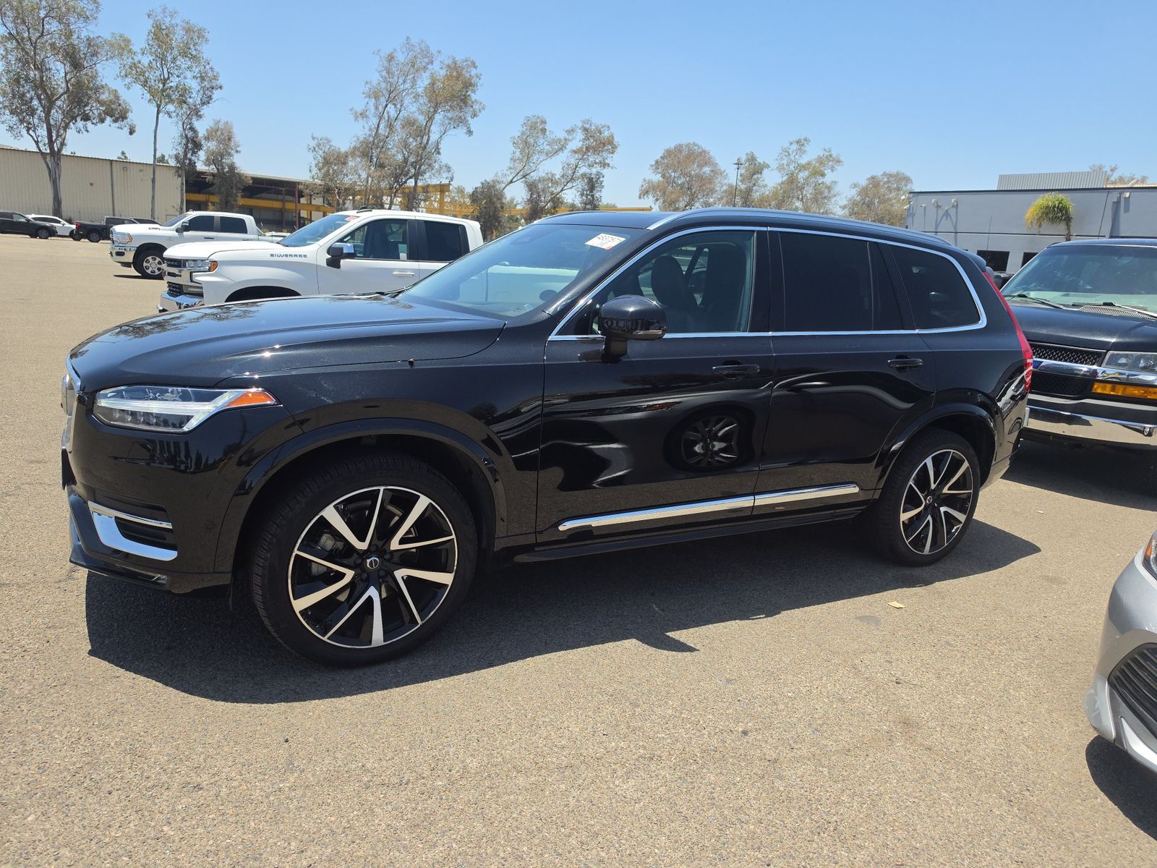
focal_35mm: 23
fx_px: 769
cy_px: 434
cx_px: 578
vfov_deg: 58.9
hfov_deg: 73.9
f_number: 1.4
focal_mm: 6.5
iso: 64
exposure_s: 1/4143
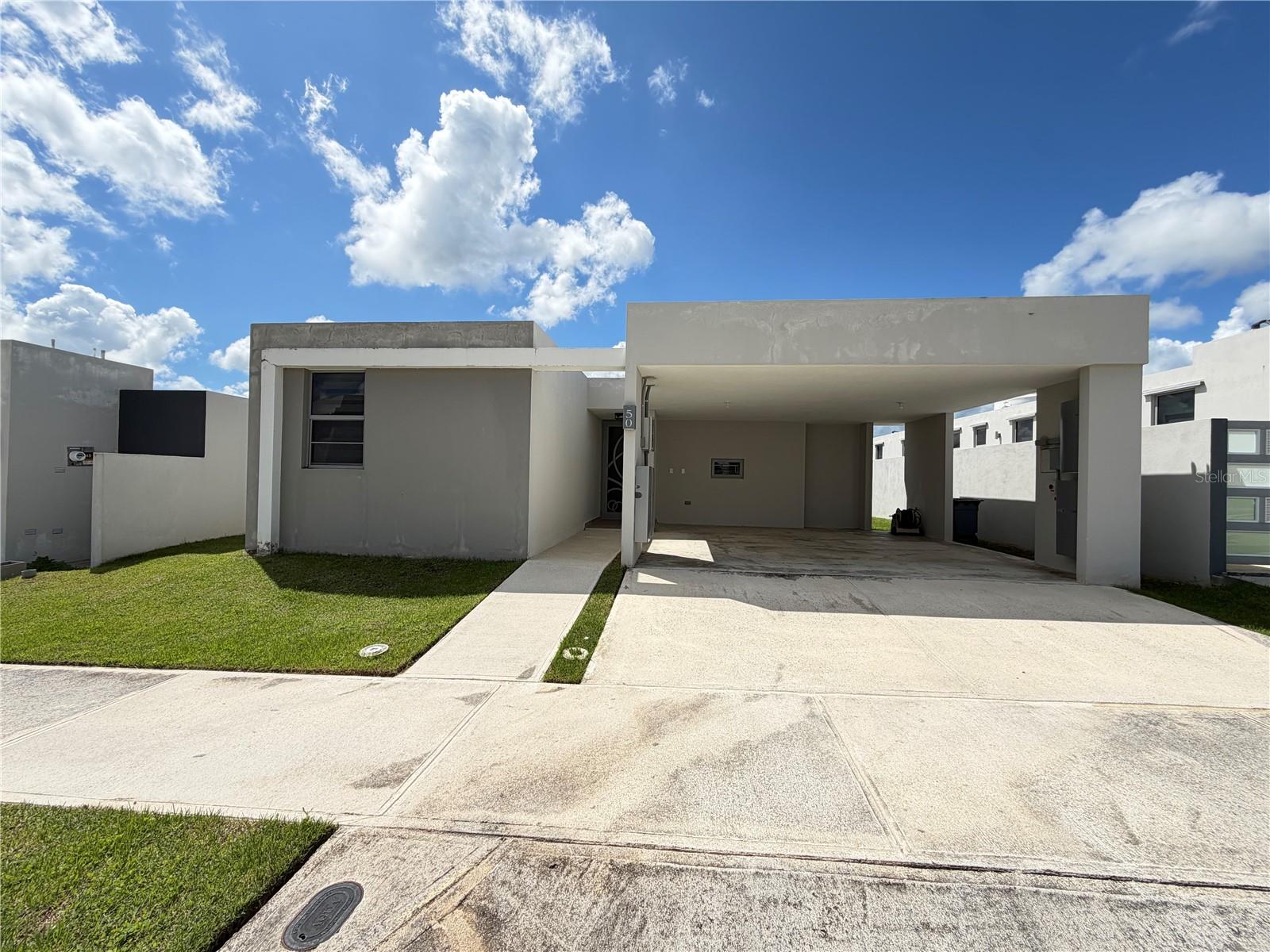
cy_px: 476
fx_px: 514
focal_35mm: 14
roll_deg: -1.0
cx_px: 635
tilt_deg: +0.3
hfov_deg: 102.1
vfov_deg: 85.7
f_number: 2.2
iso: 20
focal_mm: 2.22
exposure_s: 1/820
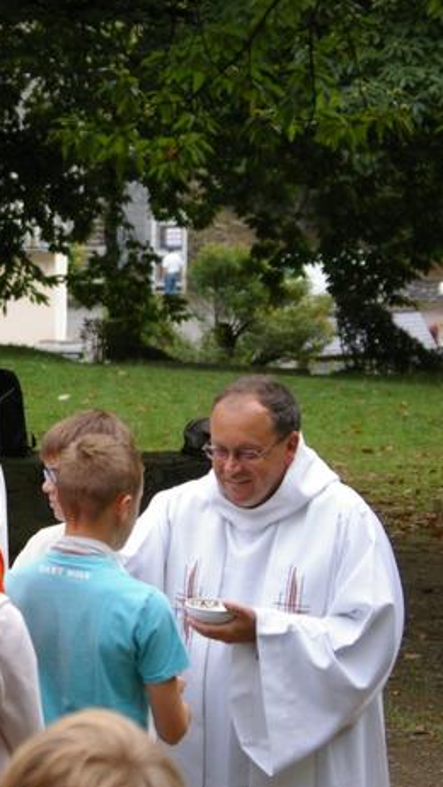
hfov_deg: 6.9
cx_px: -78
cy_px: 392
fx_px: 3628
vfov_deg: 12.4
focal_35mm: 174
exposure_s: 1/250
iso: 800
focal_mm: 73
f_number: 6.7
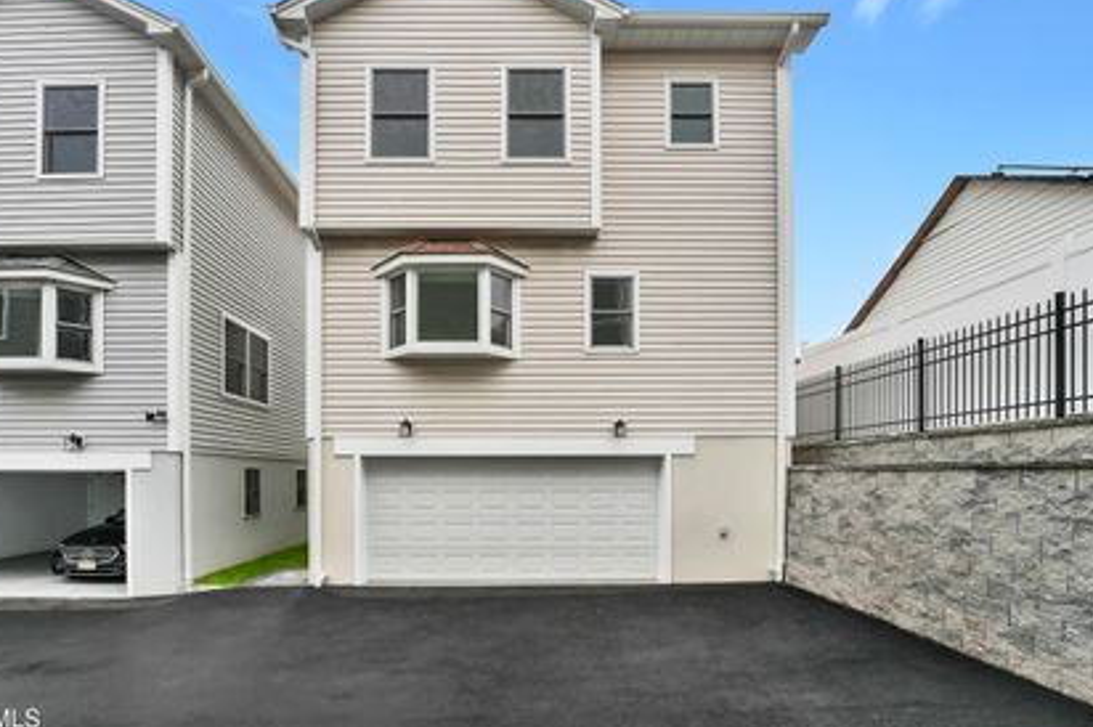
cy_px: 317
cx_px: 496
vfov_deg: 70.1
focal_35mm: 17
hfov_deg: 93.1
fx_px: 516
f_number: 7.1
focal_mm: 14
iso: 800
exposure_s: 1/3200
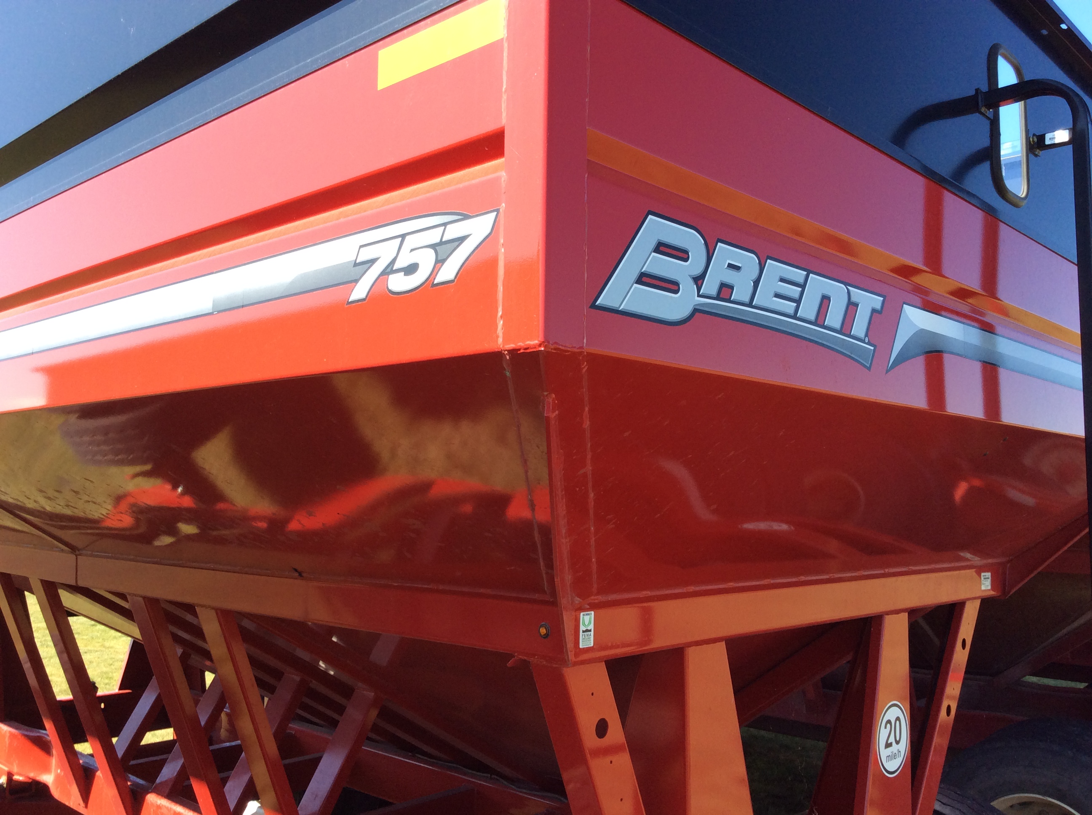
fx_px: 1008
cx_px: 546
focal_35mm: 32
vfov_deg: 44.1
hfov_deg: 56.9
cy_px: 408
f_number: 2.4
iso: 32
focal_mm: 3.3
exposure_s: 1/394
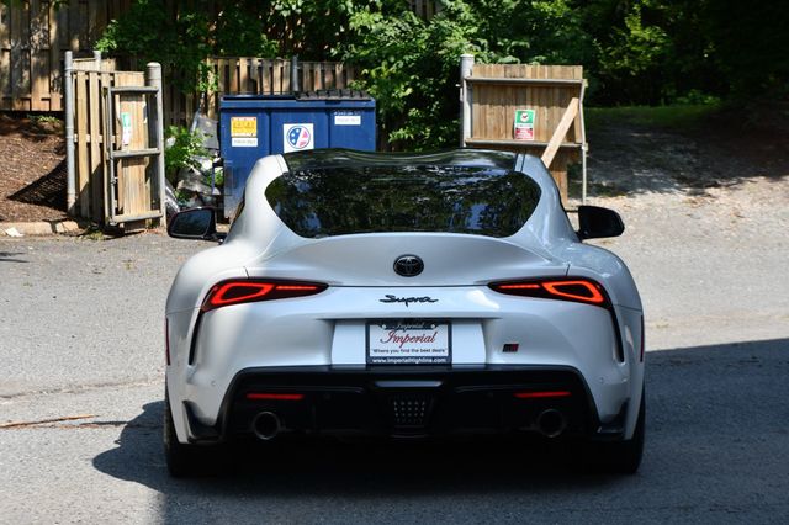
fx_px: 2694
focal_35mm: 123
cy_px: 262
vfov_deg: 11.1
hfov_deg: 16.7
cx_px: 394
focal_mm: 82
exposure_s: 1/250
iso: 160
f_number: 8
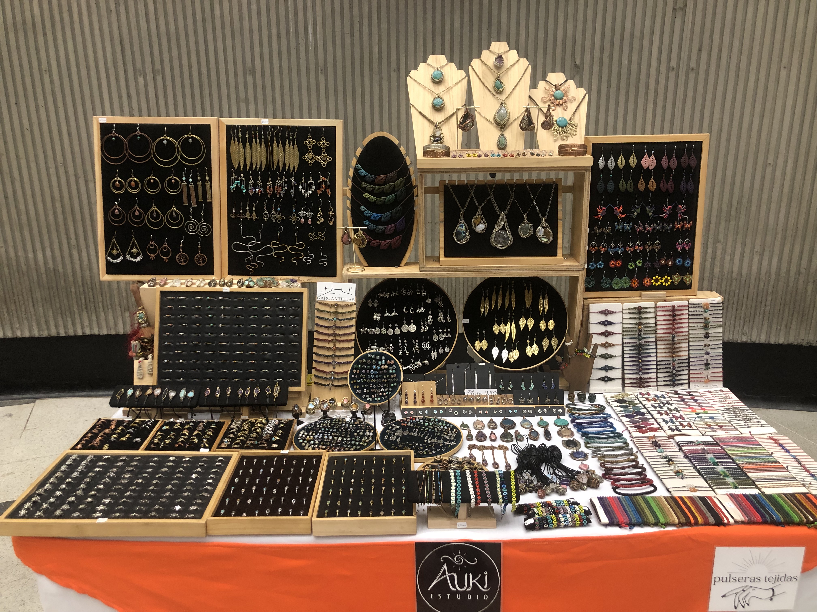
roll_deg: +1.1
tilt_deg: -17.4
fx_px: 661
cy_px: 306
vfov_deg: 49.7
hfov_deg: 63.4
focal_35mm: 28
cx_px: 408
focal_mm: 4
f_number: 1.8
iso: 80
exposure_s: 1/17
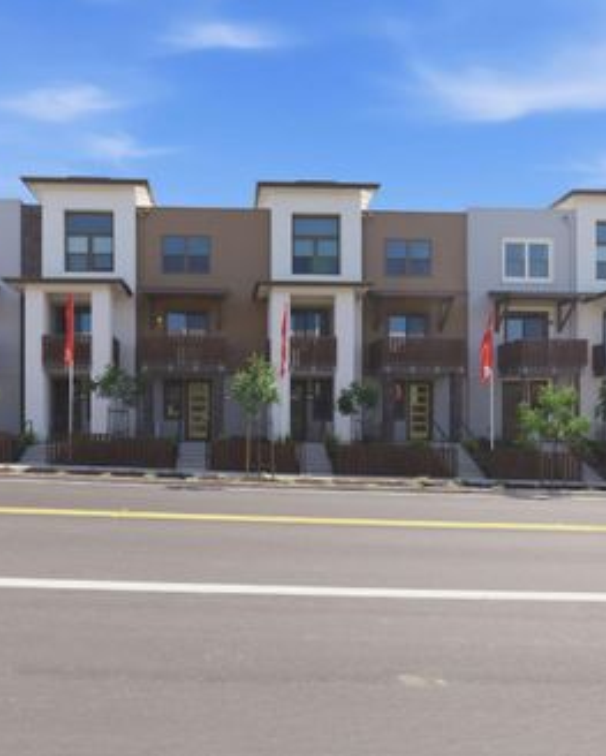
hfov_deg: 67.5
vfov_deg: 80.3
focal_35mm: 20
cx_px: 244
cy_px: 381
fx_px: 448
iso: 640
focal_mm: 14
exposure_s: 1/640
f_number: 10
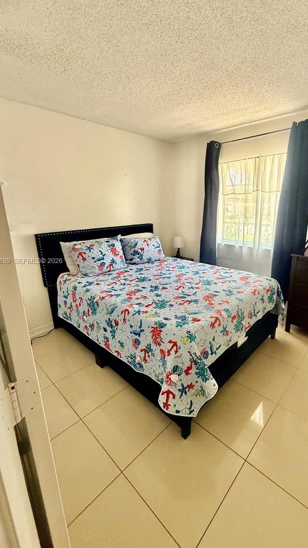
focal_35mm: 16
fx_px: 232
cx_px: 190
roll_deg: +0.3
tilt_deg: -13.5
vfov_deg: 99.3
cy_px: 262
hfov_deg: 66.2
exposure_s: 1/99
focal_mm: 2.22
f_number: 2.2
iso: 125
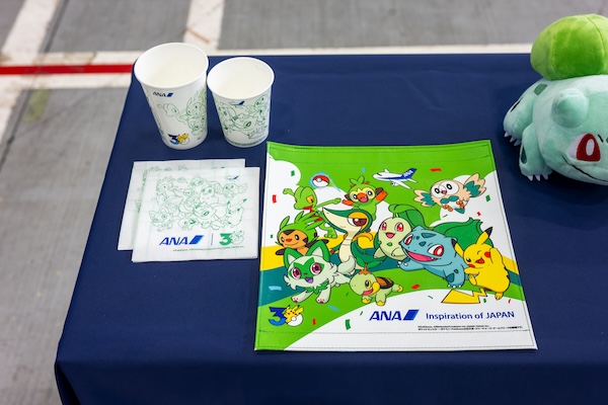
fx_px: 726
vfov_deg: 31.2
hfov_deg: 45.4
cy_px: 202
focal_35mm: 43
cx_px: 304
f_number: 5.6
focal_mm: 43
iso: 1600
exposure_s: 1/160
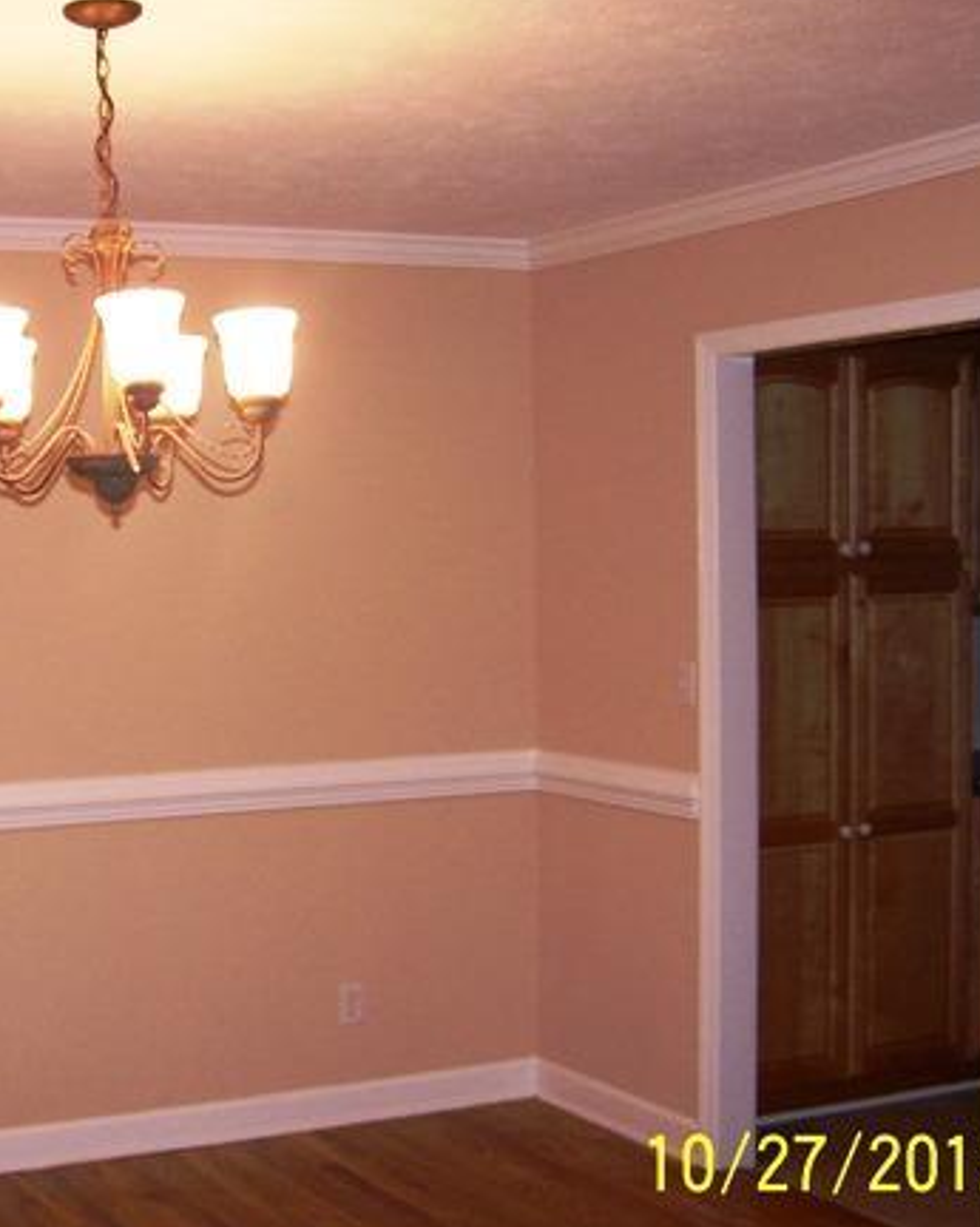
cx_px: 202
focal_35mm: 55
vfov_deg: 34.2
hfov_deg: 27.1
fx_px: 1996
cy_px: 662
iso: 140
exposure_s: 1/60
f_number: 2.8
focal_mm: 6.3
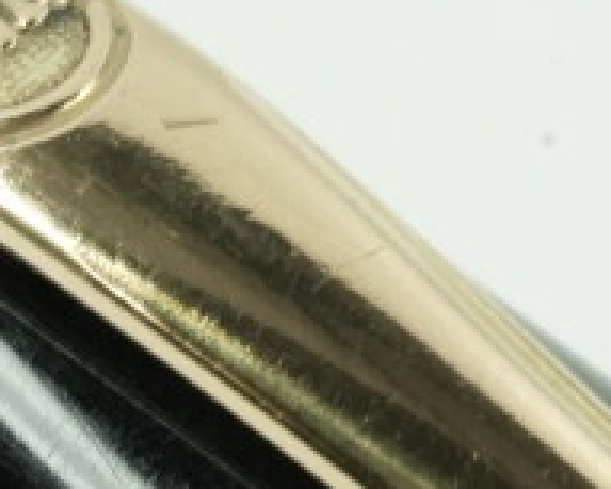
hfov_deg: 3.4
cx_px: 371
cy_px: 200
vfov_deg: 2.7
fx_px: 10258
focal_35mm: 567
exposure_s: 1/25
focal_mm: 90
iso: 2500
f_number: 16
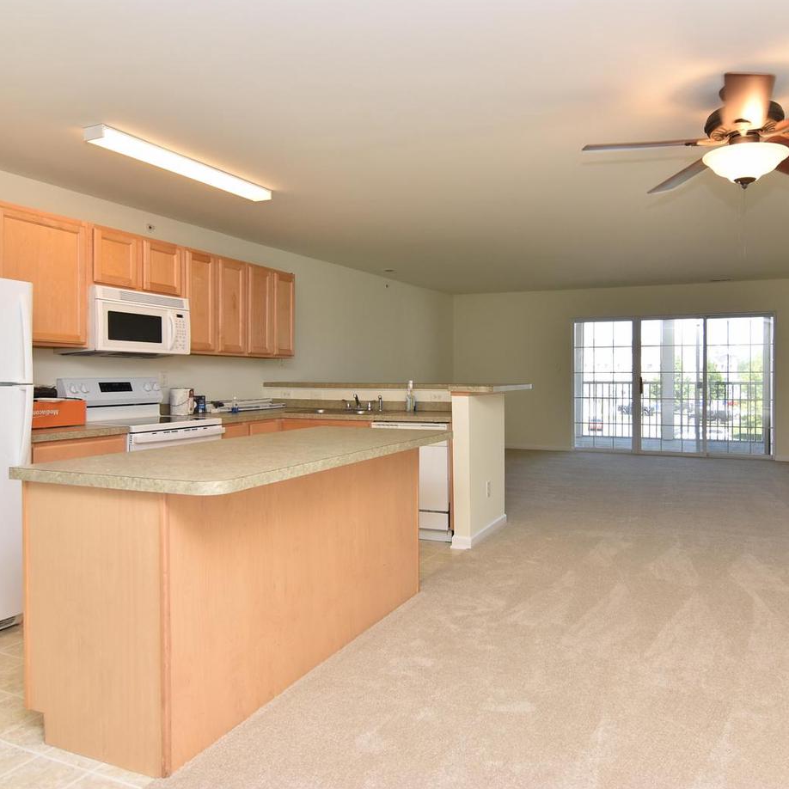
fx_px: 619
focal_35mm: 24
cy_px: 378
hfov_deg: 64.8
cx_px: 438
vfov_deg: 65.0
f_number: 7.1
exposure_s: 1/80
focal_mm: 12
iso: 400
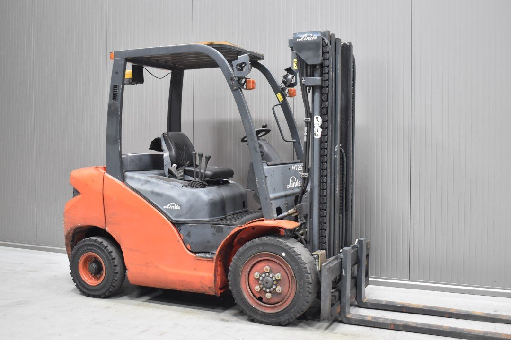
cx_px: 254
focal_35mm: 40
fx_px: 568
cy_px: 172
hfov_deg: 48.5
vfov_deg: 33.4
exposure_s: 1/30
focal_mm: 24
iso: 1600
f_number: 4
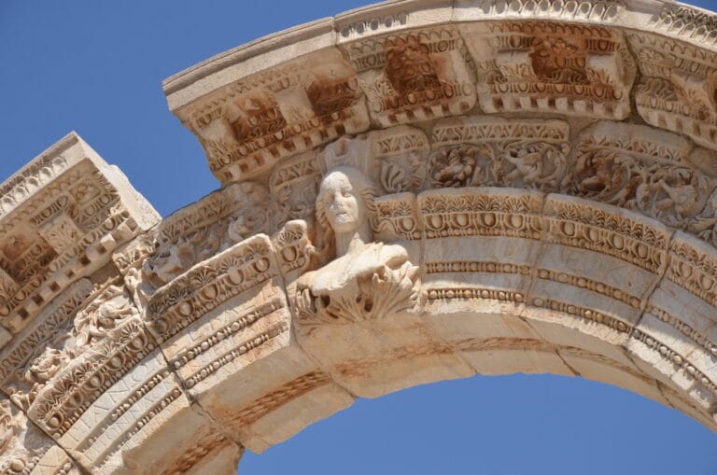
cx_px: 358
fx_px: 2535
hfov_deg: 16.1
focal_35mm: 128
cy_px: 238
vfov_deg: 10.7
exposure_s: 1/1000
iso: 400
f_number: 8
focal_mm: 85
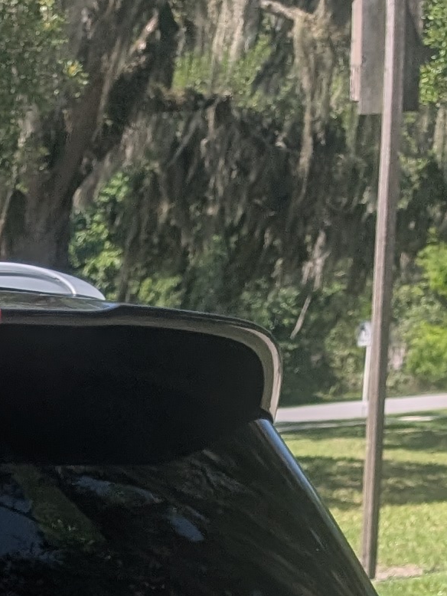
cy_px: 1146
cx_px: -393
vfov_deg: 13.6
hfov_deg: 10.9
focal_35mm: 126
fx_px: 2168
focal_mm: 6.9
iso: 20
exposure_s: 1/718
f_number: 1.68
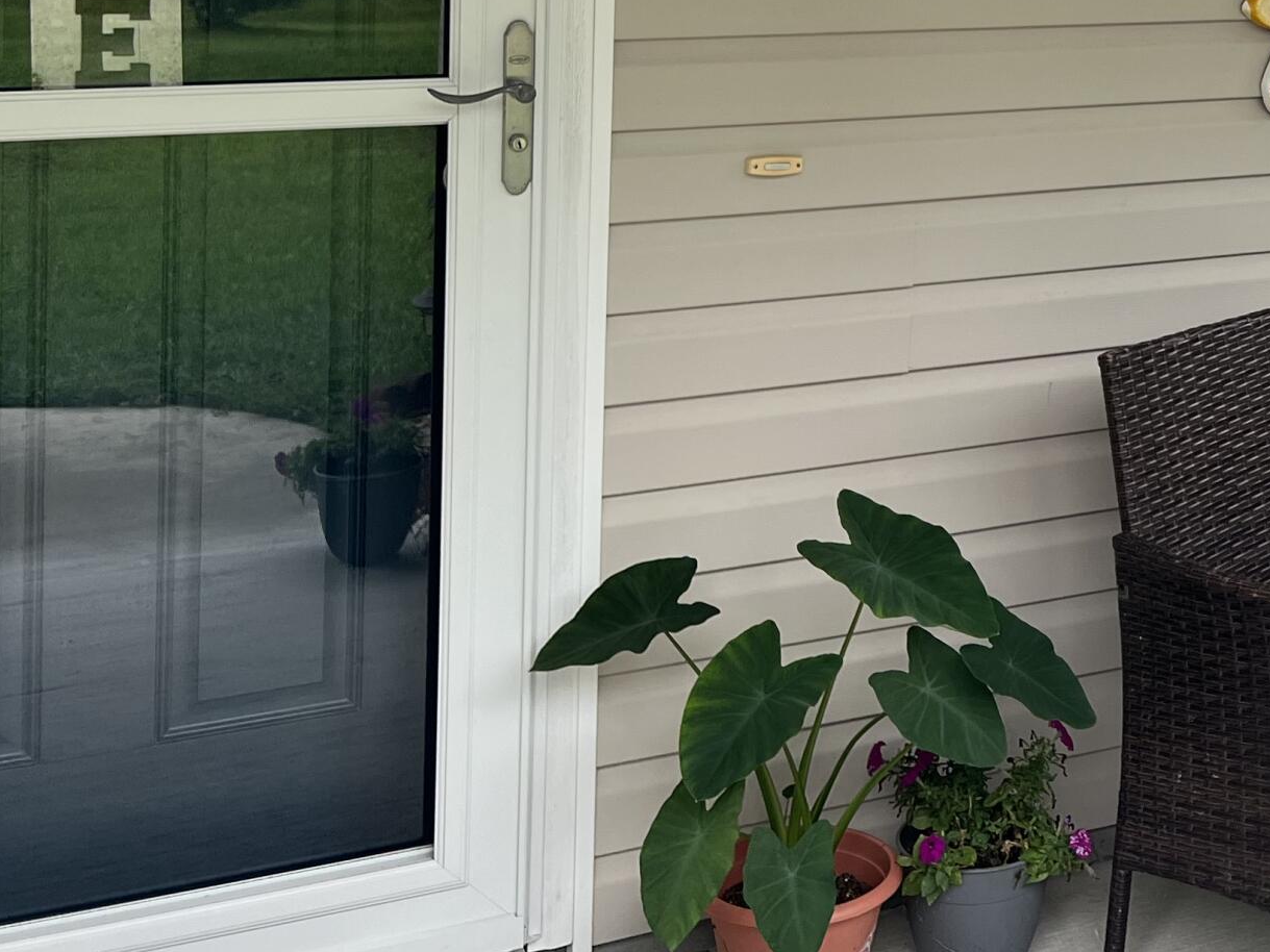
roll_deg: -2.6
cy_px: -75
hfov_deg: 27.9
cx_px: 1361
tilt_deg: -3.0
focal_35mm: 64
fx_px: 2348
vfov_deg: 21.8
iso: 50
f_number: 1.5
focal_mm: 5.7
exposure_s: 1/658
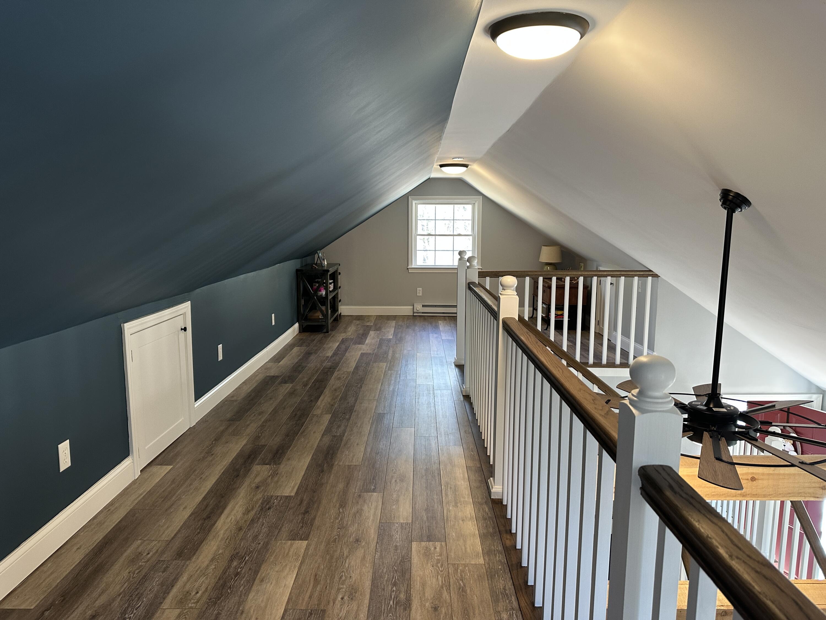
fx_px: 573
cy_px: 310
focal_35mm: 24
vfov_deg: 56.8
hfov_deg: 71.6
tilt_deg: -7.8
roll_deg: -0.1
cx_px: 413
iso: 160
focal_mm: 6.86
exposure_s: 1/60
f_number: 1.78
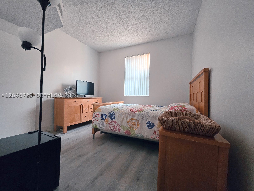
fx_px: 95
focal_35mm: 13
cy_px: 96
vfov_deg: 89.9
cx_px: 127
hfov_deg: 106.2
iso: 500
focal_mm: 2.2
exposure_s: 1/60.2
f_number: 2.2
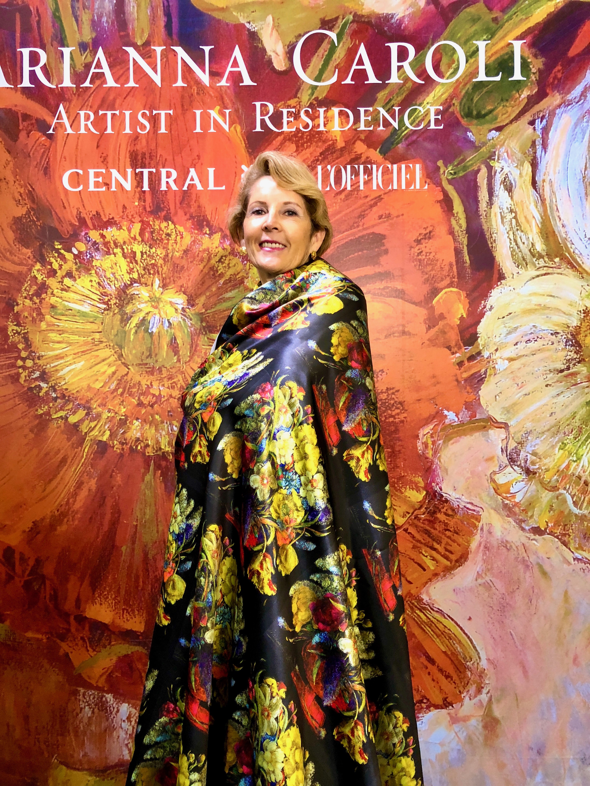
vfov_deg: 63.4
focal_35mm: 28
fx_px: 636
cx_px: 295
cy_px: 393
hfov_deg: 49.7
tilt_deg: +2.6
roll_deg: -0.6
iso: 40
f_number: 1.8
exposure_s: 1/25
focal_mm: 4
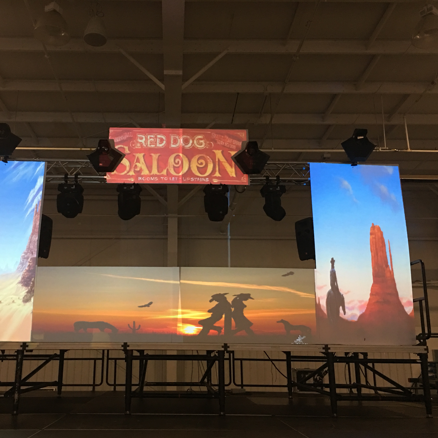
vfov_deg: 47.2
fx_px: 501
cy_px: 223
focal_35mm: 35
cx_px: 179
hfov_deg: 47.0
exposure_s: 1/15
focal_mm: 4.15
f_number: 2.2
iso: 100
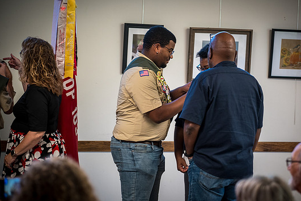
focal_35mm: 131
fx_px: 1095
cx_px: 162
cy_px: 103
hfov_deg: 15.6
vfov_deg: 10.5
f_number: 4
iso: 2500
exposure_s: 1/125
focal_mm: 120
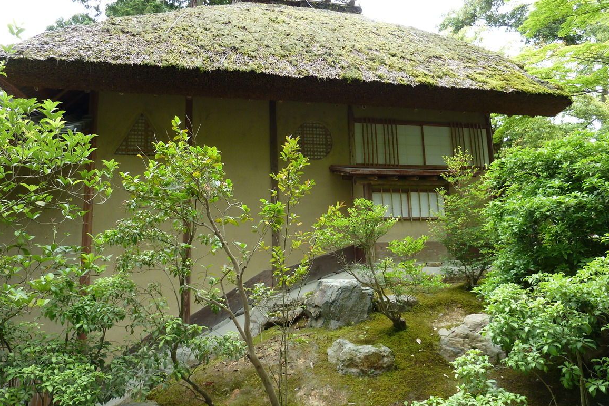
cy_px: 188
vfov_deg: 47.9
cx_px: 293
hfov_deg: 67.4
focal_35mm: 27
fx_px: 457
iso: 80
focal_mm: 4.1
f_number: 3.3
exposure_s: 1/50
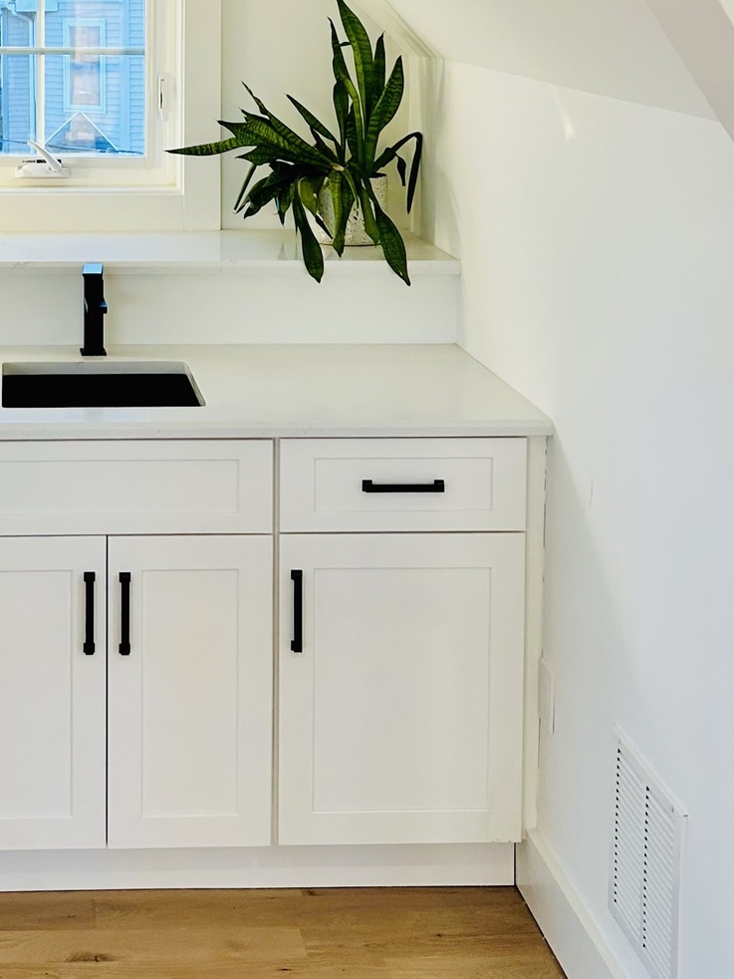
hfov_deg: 23.4
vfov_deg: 30.3
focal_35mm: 61
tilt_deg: -4.0
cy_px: 94
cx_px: 78
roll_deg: -0.7
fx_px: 1724
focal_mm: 5.7
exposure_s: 1/120
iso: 80
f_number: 1.5
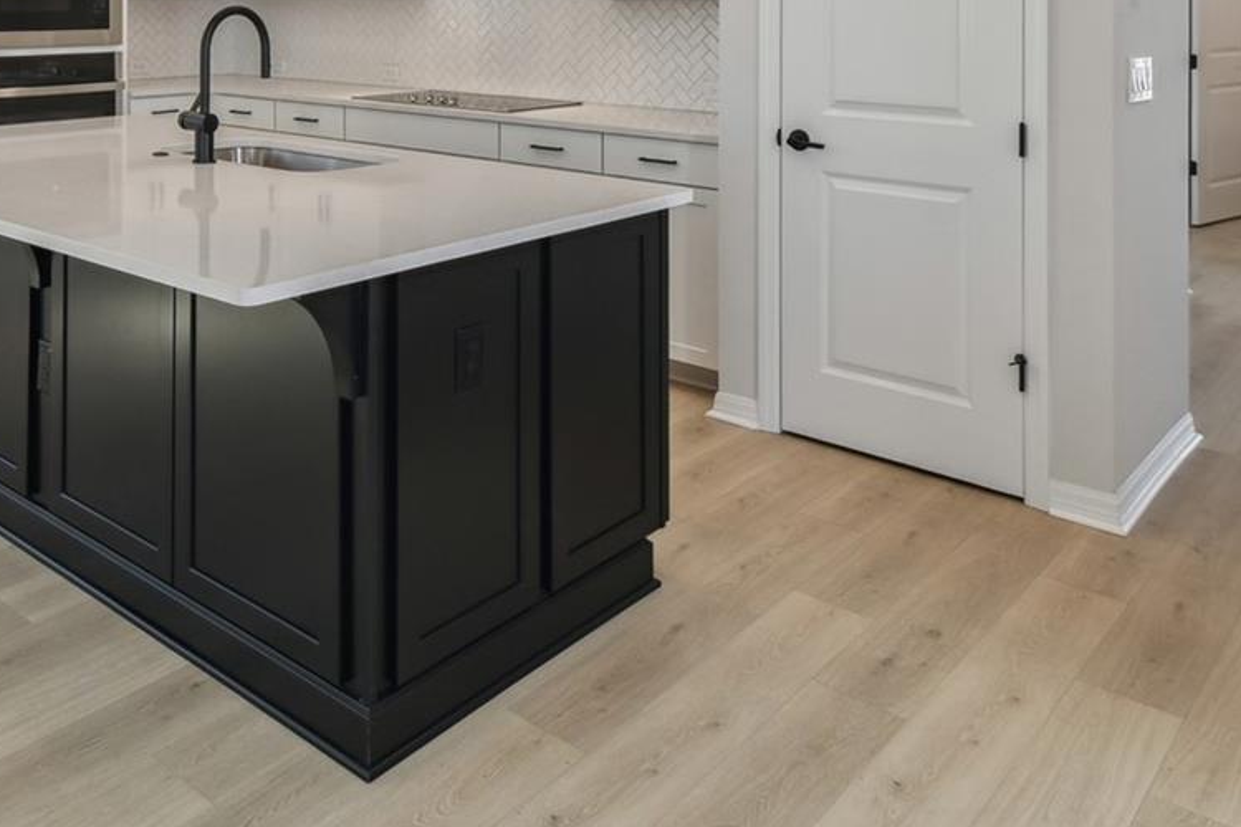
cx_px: 452
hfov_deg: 57.9
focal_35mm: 32
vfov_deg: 36.7
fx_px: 1103
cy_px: -8
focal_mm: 10
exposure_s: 1/60
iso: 100
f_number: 7.1
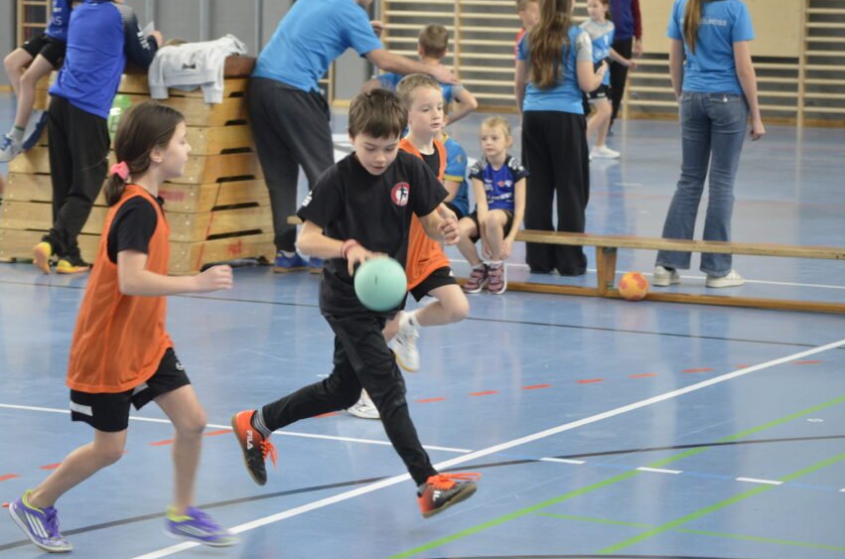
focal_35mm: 130
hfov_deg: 15.8
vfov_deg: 10.5
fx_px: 3044
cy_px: 230
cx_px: 350
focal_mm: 72
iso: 1600
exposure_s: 1/200
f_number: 4.2
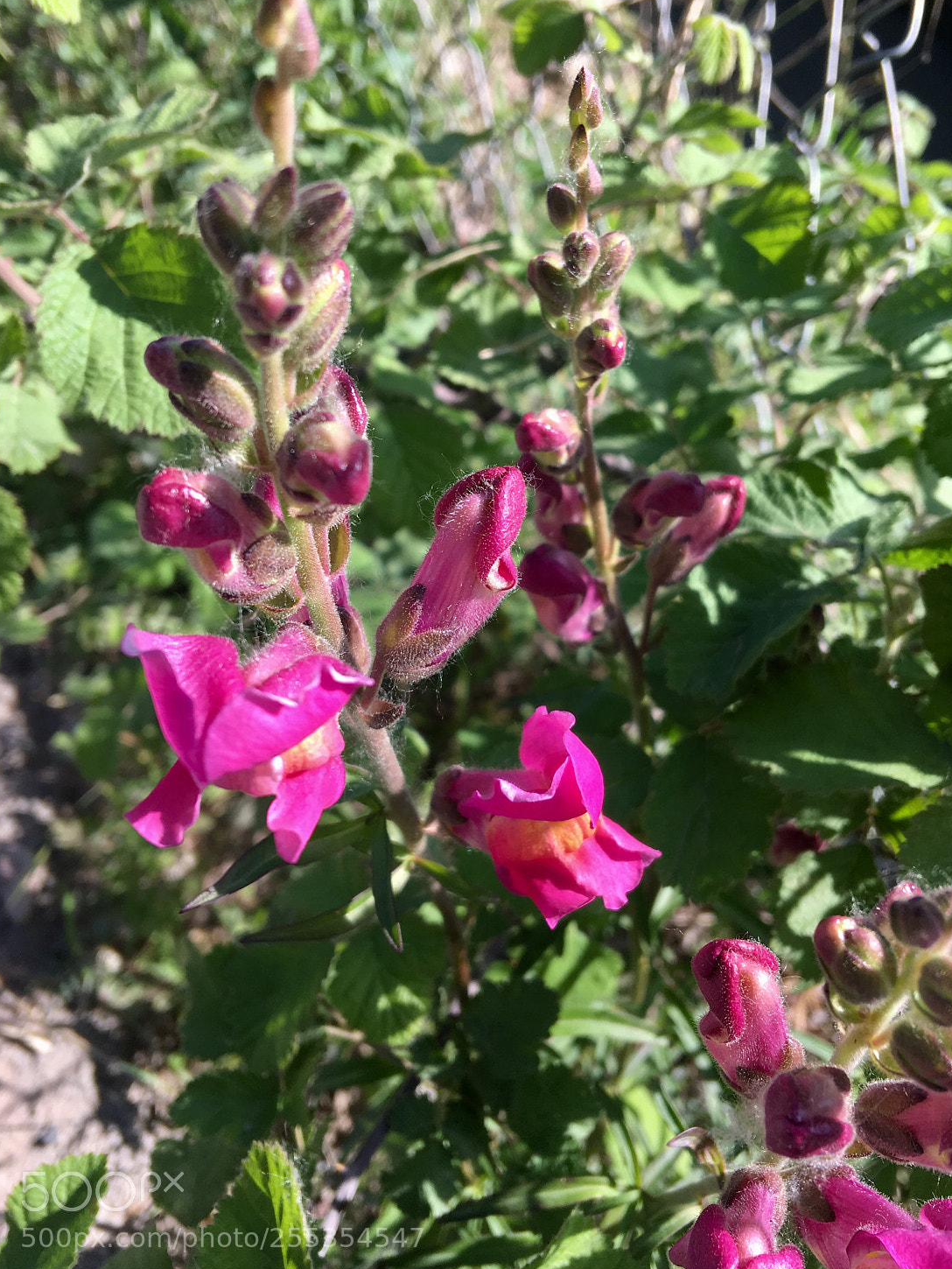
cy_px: 606
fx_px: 1173
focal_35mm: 32
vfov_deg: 56.8
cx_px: 492
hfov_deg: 44.2
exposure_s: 1/506
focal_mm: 4.15
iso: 25
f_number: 2.2
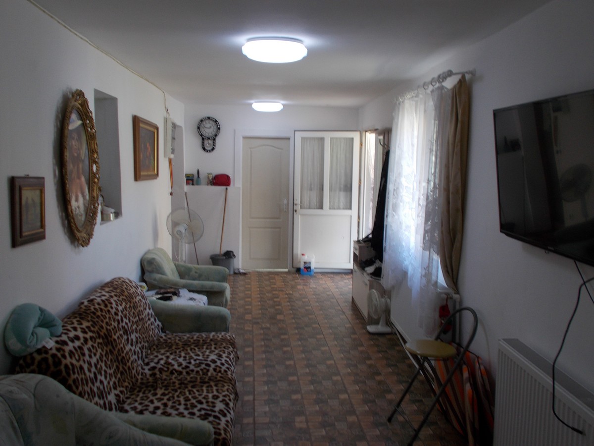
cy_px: 223
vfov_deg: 41.8
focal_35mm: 34
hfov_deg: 54.0
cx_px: 297
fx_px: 583
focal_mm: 6
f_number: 3.6
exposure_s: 1/25
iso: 80
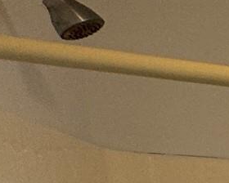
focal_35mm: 100
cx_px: 723
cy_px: 359
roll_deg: -0.8
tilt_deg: -8.3
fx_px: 678
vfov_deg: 13.4
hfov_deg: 10.8
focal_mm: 2.22
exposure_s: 1/120
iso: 80
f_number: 2.2
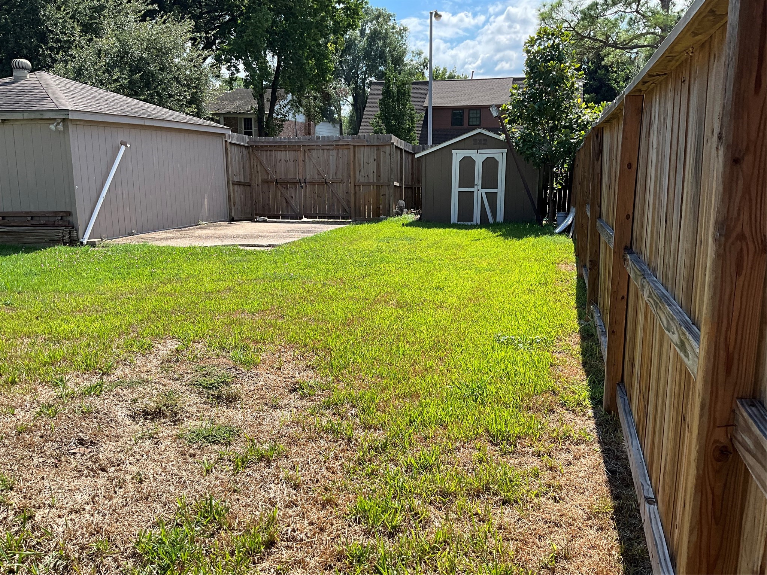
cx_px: 384
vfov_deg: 48.2
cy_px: 288
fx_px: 643
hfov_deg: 61.7
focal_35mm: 29
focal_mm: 3
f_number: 1.8
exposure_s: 1/1195
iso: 25
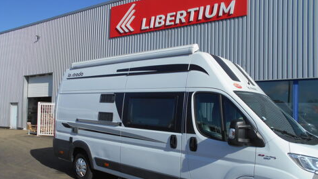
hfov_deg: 66.1
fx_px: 245
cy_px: 105
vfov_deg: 40.1
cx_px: 156
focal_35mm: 29
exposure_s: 1/1250
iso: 80
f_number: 3.2
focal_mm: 4.6
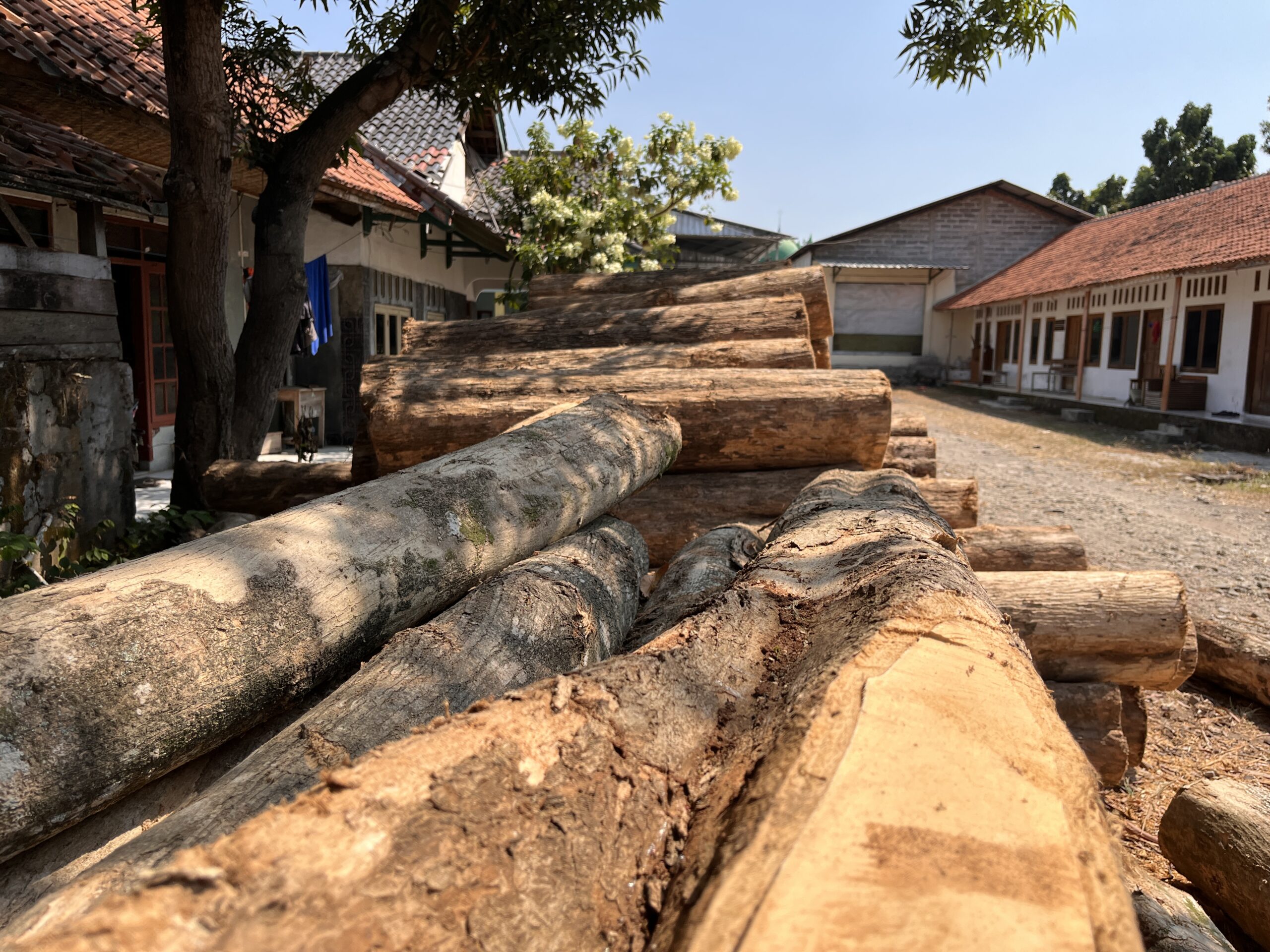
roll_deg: -1.7
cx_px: 635
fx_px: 954
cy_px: 476
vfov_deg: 53.1
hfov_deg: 67.3
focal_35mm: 26
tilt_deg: -7.8
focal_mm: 5.1
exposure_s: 1/3049
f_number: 1.6
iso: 50
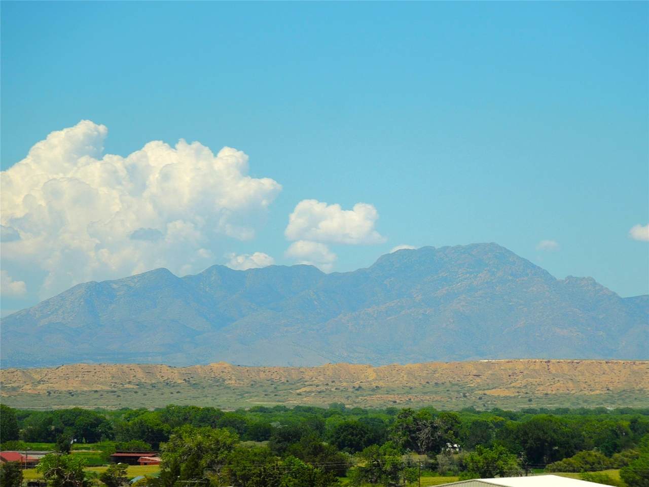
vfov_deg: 7.8
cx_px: 324
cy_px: 244
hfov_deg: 10.4
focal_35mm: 191
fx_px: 3581
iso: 100
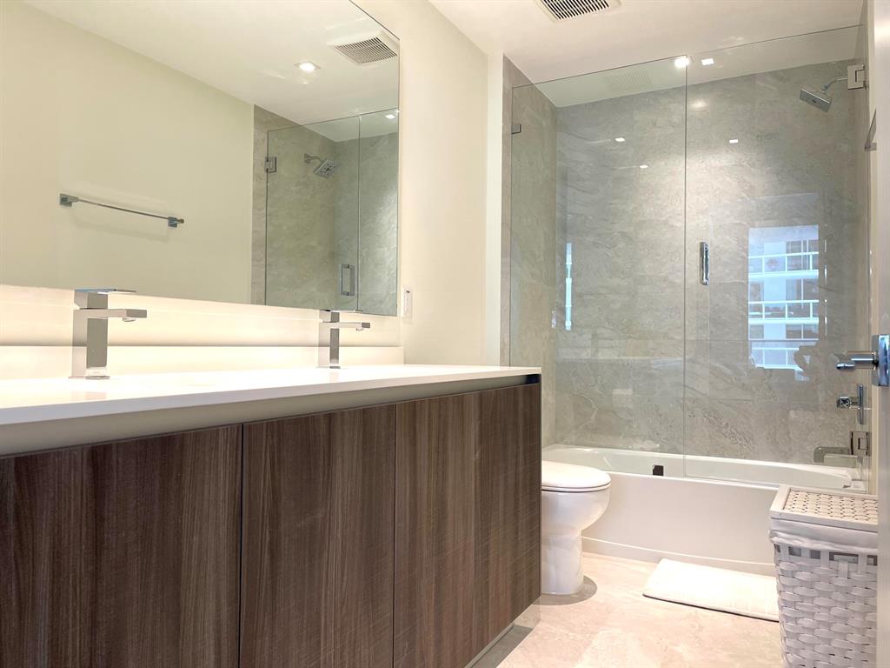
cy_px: 334
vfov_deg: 53.1
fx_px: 668
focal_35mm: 26
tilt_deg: +0.8
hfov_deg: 67.3
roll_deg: +0.0
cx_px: 445
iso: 100
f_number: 1.6
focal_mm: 5.1
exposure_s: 1/120
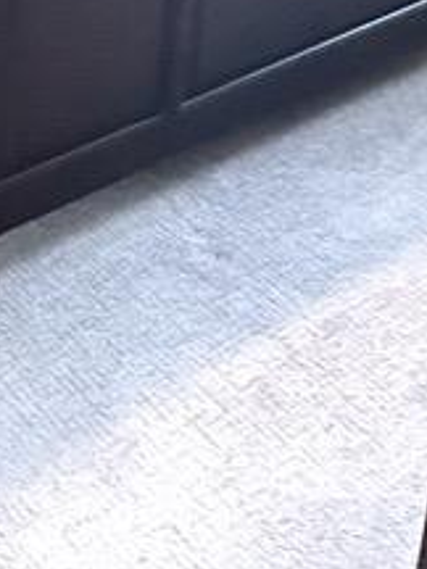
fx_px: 1365
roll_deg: -3.8
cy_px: -377
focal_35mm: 83
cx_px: -55
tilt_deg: -13.6
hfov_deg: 17.1
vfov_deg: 19.3
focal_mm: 2.22
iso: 1250
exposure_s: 1/40
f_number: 2.2
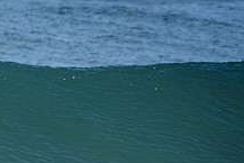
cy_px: 189
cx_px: -58
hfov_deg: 1.2
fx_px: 11407
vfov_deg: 0.8
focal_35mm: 1682
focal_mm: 420
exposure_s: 1/2000
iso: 320
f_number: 5.6
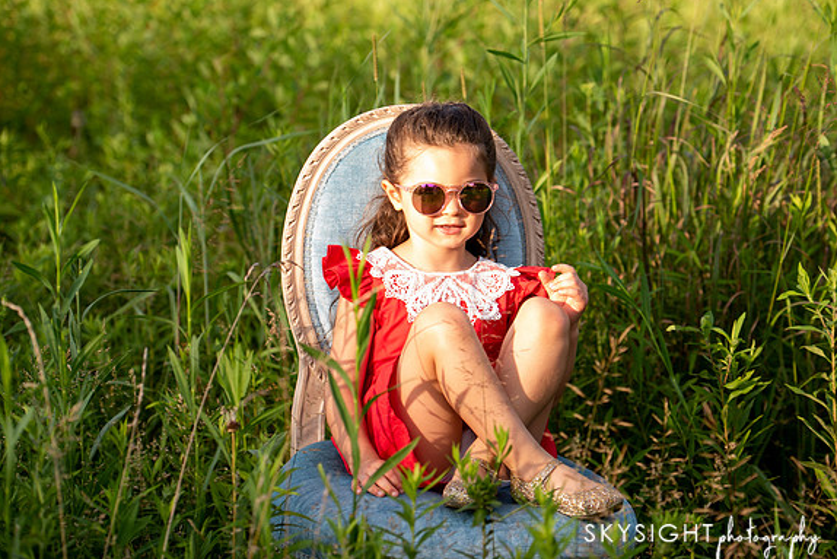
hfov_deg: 20.6
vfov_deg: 13.8
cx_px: 421
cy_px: 273
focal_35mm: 99
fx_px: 2302
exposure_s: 1/400
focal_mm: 92
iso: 250
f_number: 3.5
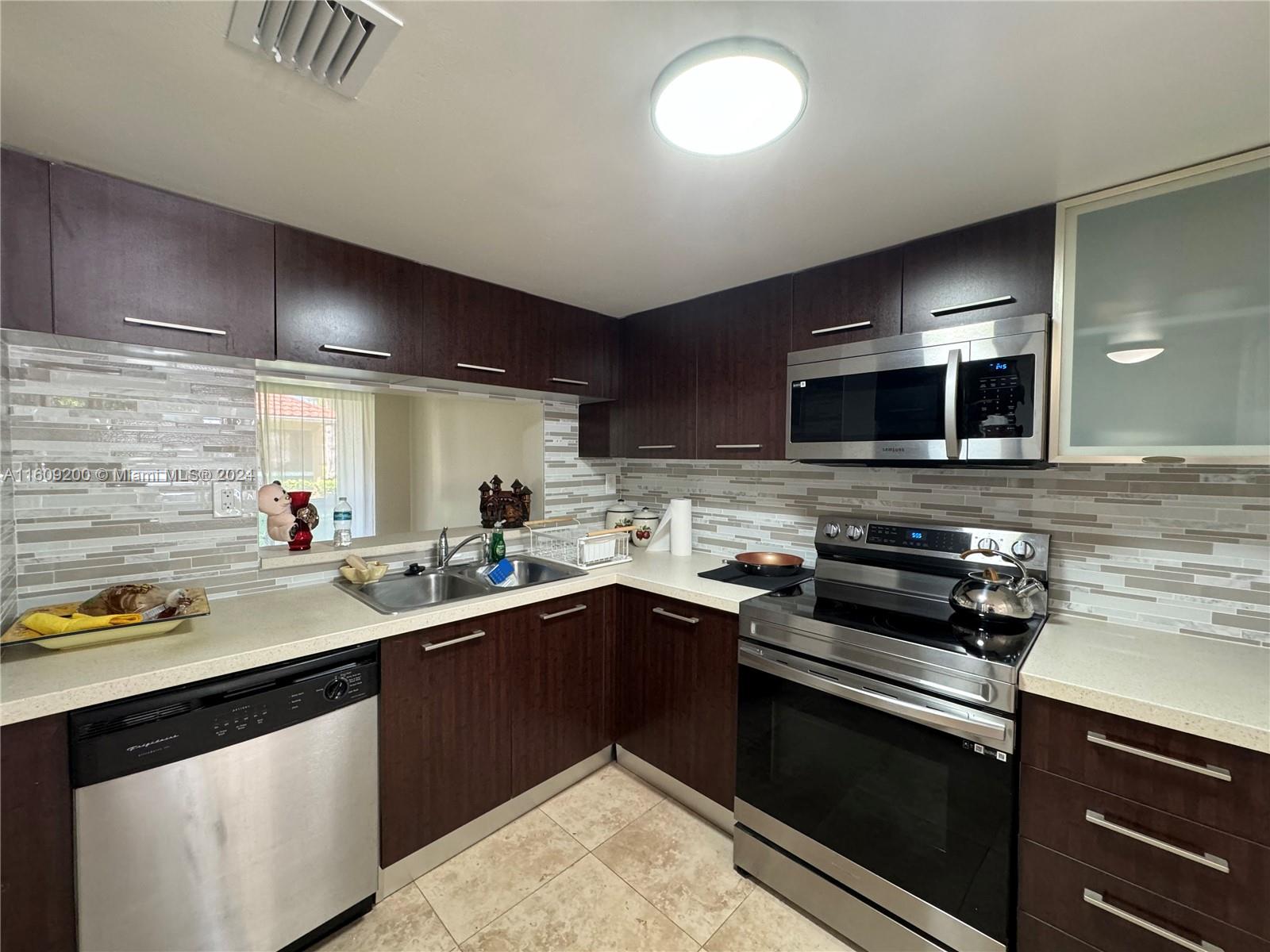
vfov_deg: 85.7
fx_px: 514
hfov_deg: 102.1
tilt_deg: -2.8
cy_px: 476
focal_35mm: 14
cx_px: 635
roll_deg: -0.6
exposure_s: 1/60
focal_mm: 2.22
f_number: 2.2
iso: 250
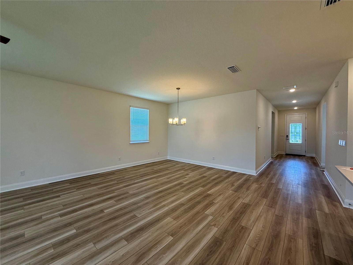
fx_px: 143
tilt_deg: -0.4
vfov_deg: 85.7
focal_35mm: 14
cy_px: 132
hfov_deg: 102.1
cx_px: 176
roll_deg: -0.9
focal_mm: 2.22
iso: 125
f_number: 2.2
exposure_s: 1/120
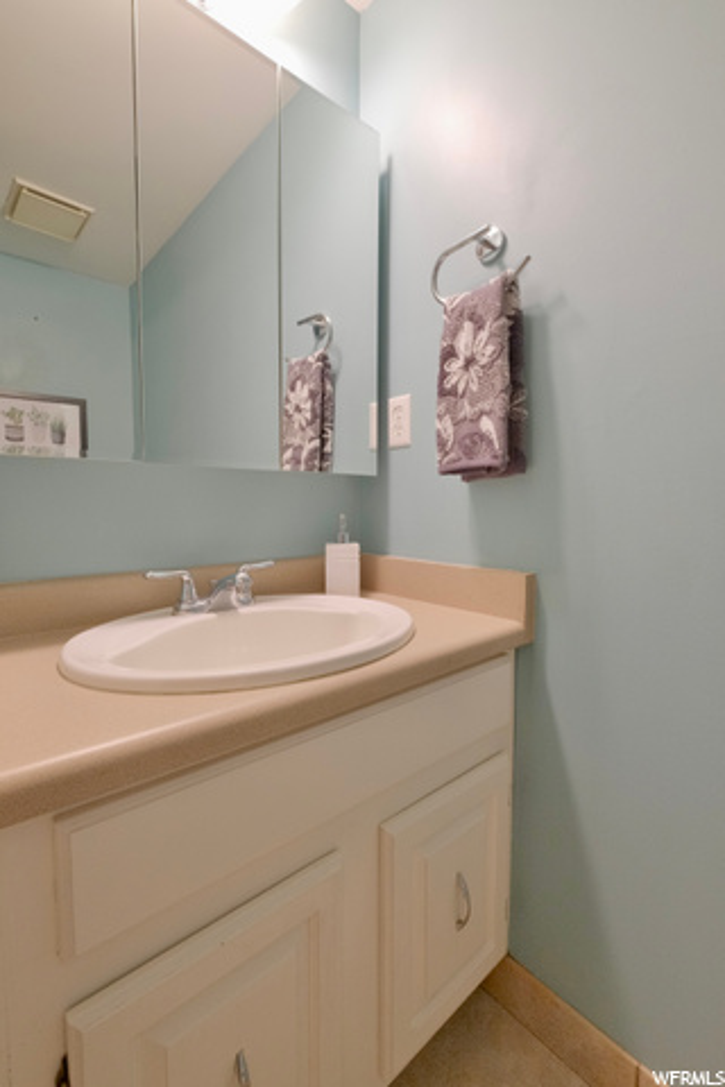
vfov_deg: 100.4
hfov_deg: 77.3
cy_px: 544
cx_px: 362
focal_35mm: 15
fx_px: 453
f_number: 10
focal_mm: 10
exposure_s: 1/7
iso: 1600
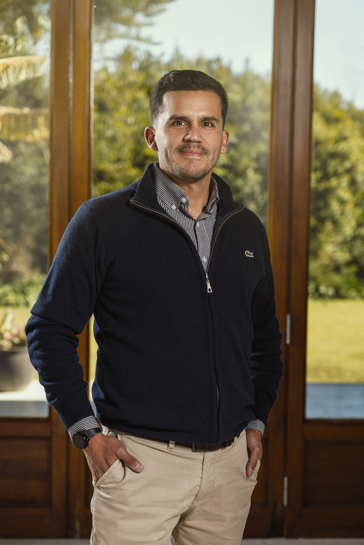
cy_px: 272
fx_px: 1213
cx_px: 182
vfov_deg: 25.4
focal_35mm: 80
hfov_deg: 17.1
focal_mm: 80
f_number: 4
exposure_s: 1/200
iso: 50
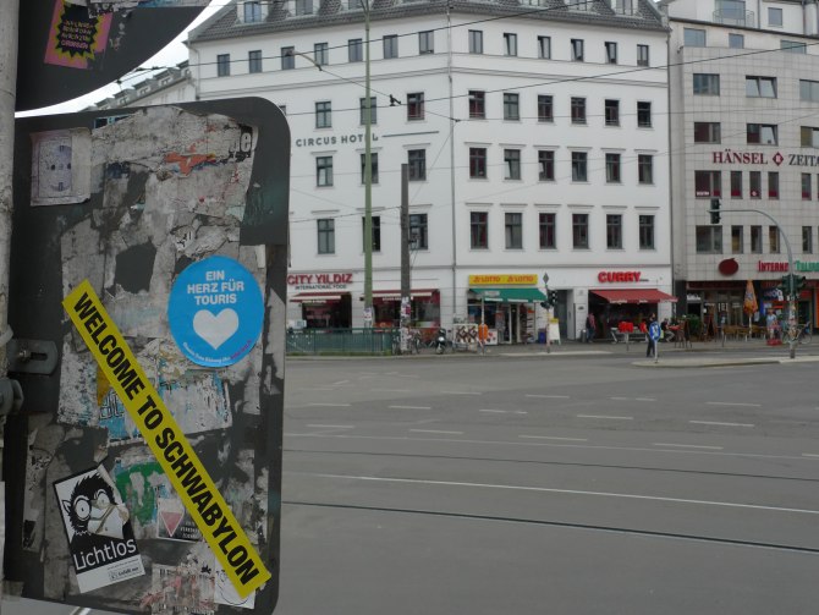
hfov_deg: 50.1
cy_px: 308
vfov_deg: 38.7
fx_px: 876
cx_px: 410
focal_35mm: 37
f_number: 3.2
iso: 80
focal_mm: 7.9
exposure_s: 1/400
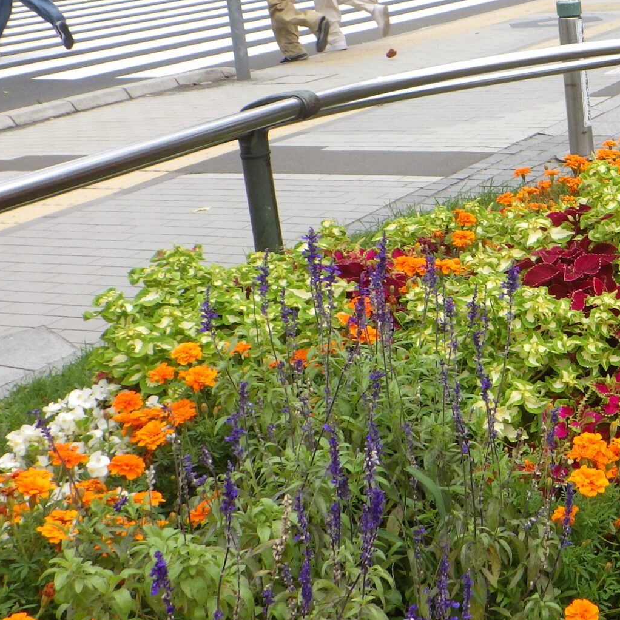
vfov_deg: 27.5
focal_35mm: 62
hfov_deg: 25.1
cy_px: 199
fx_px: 1256
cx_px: 732
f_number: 4.2
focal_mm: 5
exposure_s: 1/250
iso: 125
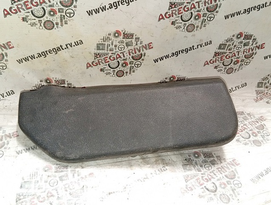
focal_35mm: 31
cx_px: 136
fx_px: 243
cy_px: 102
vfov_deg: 45.6
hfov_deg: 58.3
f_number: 1.8
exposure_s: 1/20
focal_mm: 3.96
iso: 965
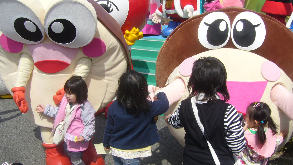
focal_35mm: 39
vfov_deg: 30.4
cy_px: 80
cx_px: 145
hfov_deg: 51.6
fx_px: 303
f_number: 5.6
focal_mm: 5.8
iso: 80
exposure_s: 1/400
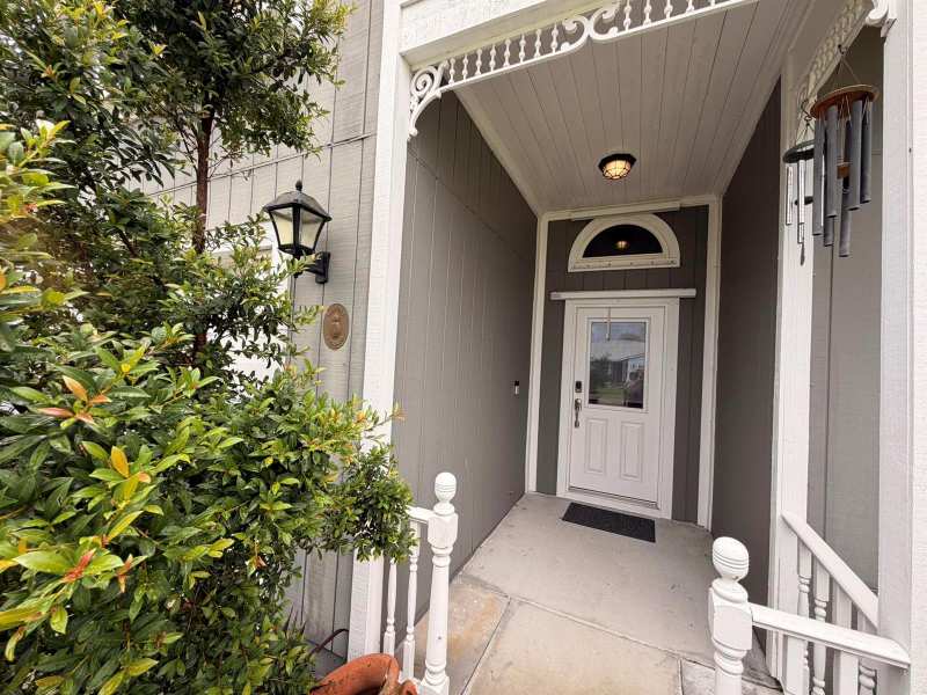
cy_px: 348
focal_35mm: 14
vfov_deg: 85.7
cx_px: 464
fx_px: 375
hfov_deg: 102.1
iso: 64
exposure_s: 1/502
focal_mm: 2.22
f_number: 2.2
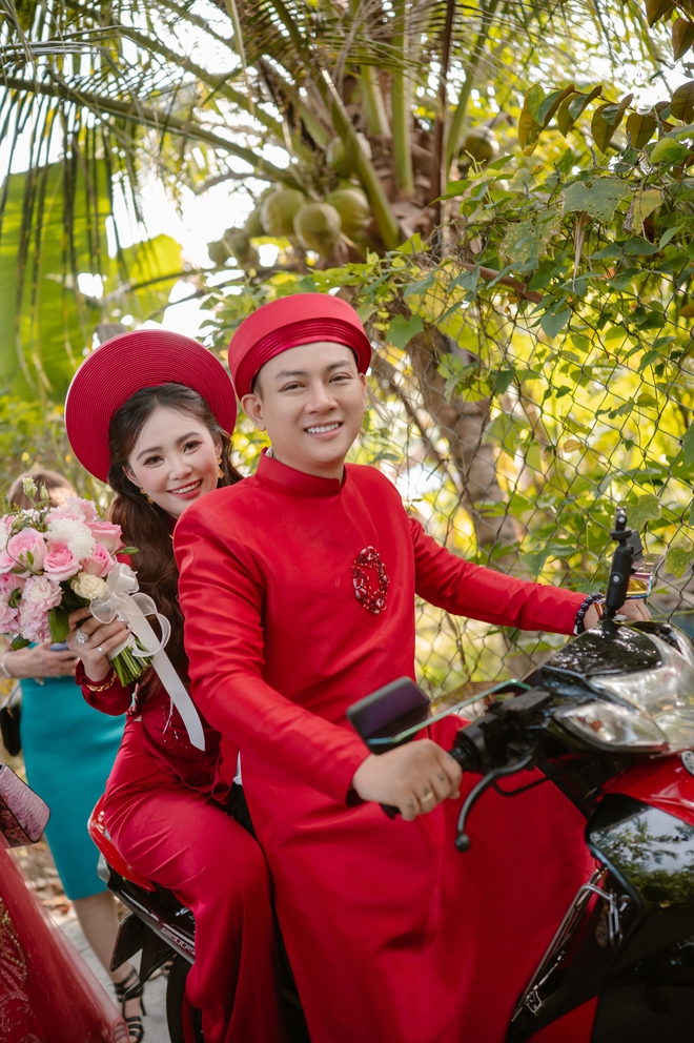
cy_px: 522
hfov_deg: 37.8
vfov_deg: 54.5
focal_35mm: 35
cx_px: 347
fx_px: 1013
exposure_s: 1/400
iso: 500
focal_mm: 35
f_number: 2
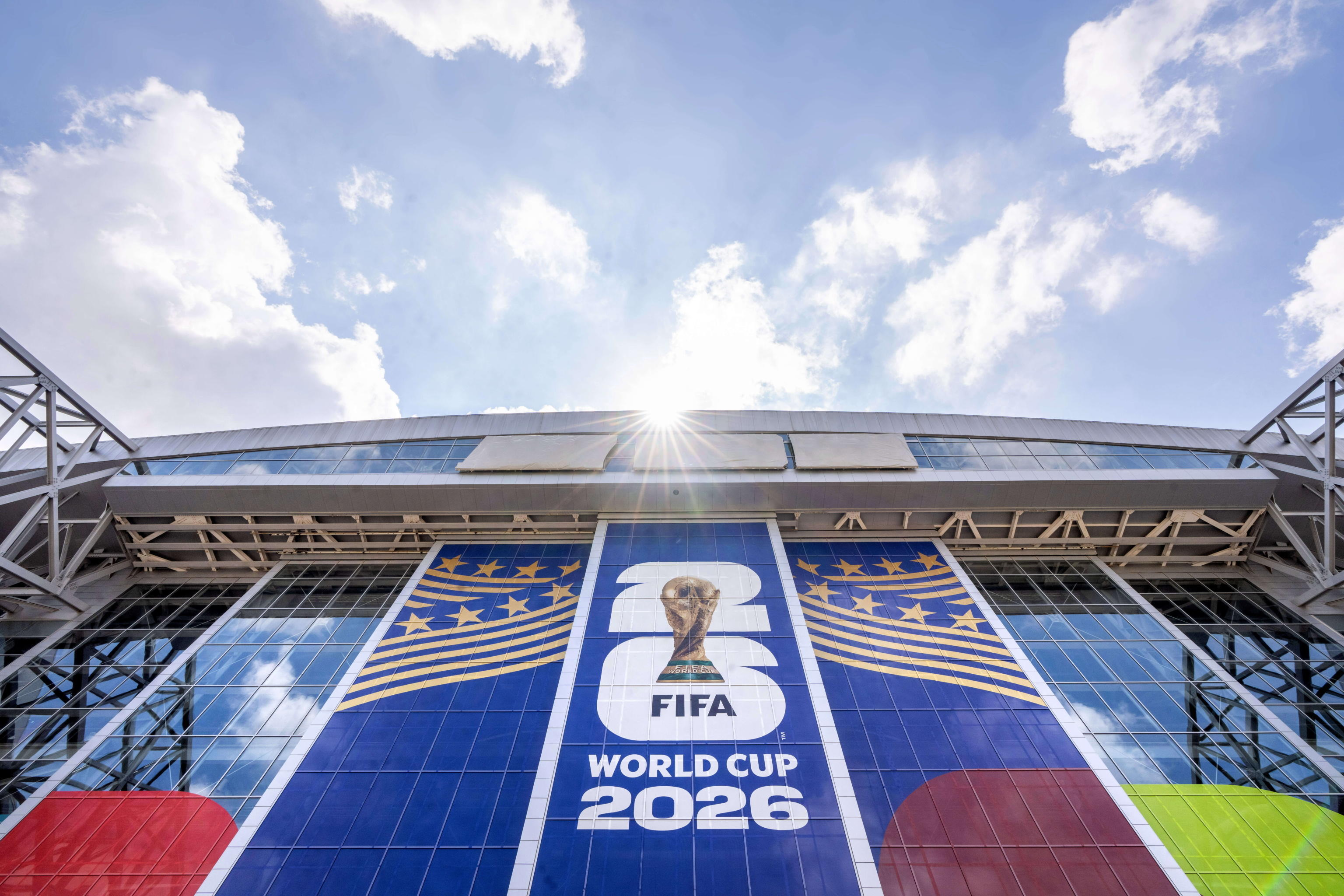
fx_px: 597
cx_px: 672
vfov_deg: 73.7
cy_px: 448
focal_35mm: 16
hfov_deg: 96.7
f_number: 16
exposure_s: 1/200
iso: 400
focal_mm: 16
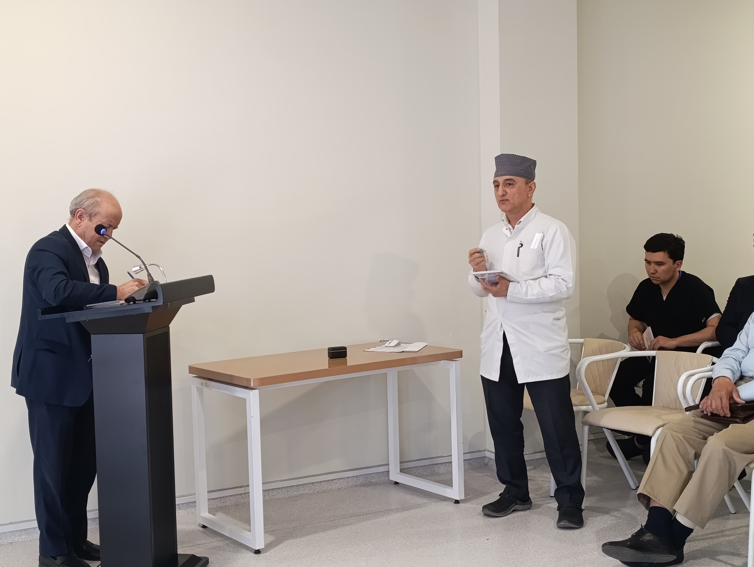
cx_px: 377
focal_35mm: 46
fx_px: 1003
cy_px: 284
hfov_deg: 41.2
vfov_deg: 31.6
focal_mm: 6.11
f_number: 1.65
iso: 828
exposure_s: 1/60
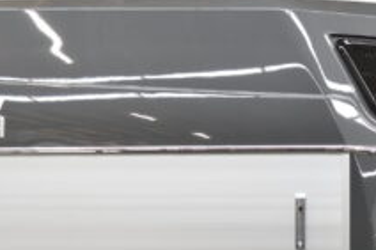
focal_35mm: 102
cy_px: 246
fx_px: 1064
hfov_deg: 19.9
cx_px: 287
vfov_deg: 13.2
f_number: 7.1
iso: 100
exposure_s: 1/4
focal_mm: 24
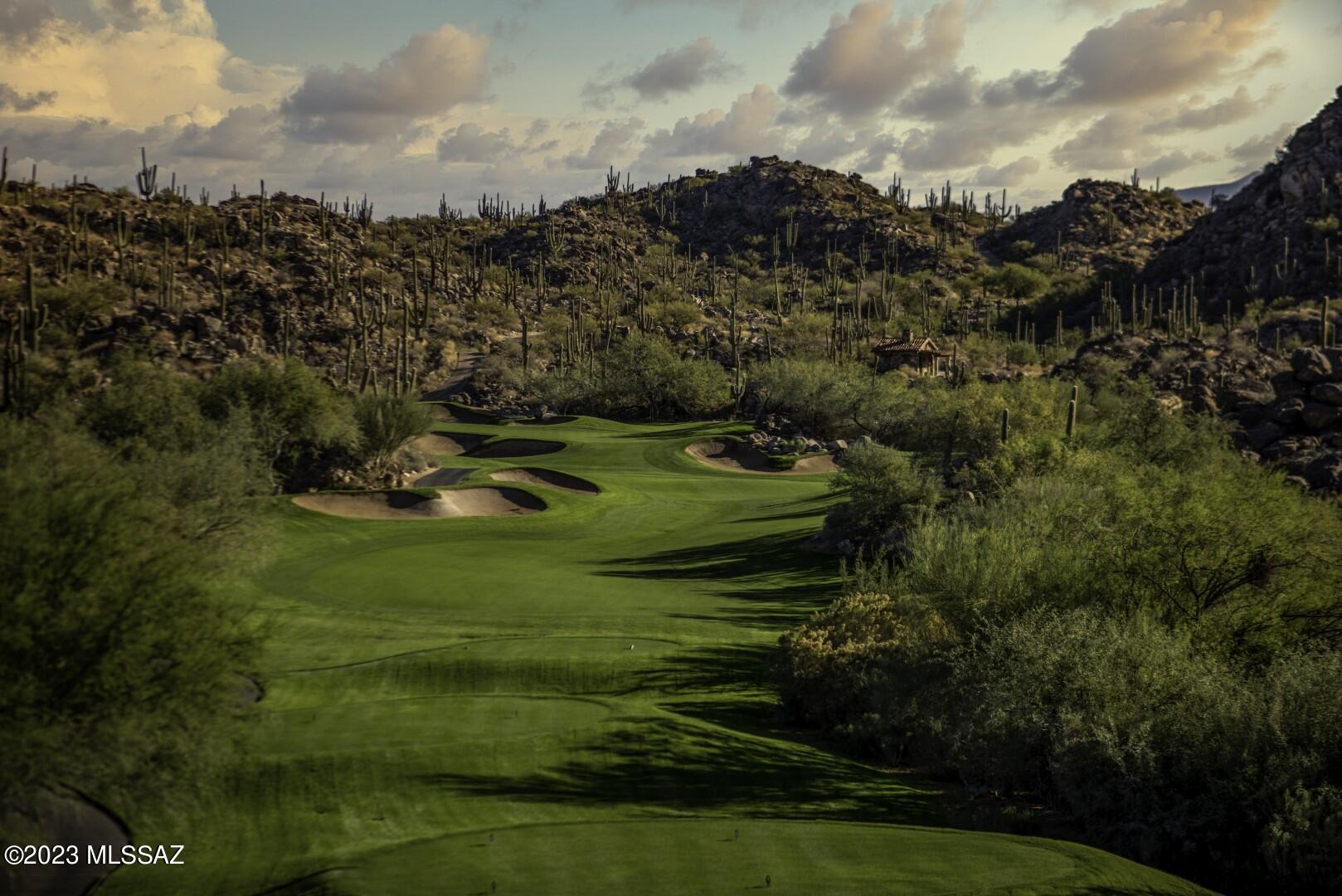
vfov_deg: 16.1
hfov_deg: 23.9
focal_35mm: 85
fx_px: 3170
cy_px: 448
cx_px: 671
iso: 50
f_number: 2
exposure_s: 1/4000
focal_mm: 85
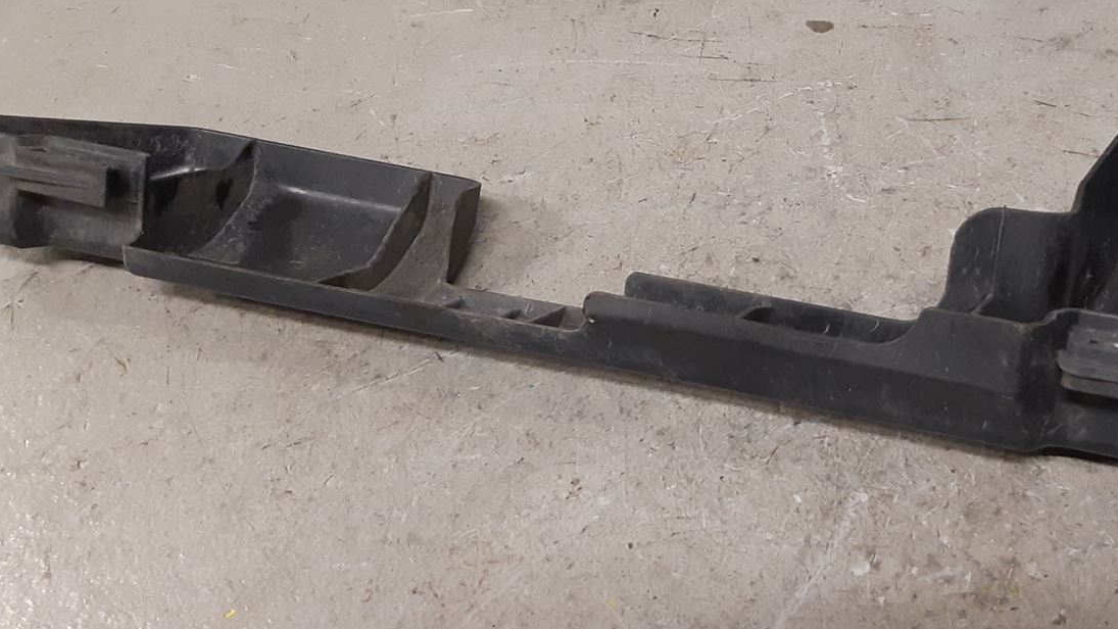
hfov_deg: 38.4
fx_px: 1571
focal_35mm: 53
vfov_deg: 22.6
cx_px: 801
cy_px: 293
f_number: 1.7
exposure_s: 1/50
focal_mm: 3.93
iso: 200
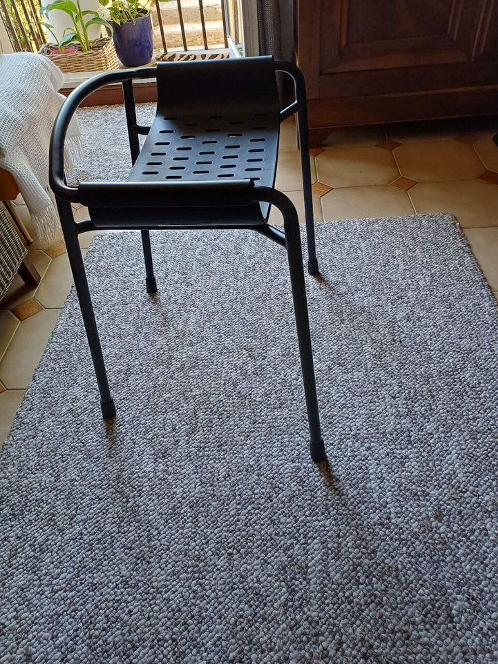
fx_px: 499
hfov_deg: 53.0
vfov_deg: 67.3
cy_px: 322
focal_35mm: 26
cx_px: 251
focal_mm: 4.65
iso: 250
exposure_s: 1/50
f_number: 1.8
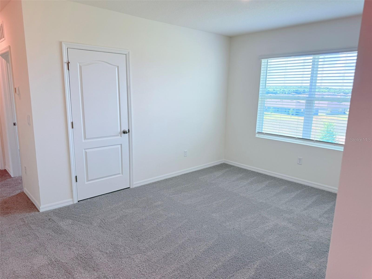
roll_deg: -0.3
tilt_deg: -11.2
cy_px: 140
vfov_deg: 56.8
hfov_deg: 71.6
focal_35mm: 24
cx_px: 186
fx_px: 258
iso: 80
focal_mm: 6.76
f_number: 1.78
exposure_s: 1/176
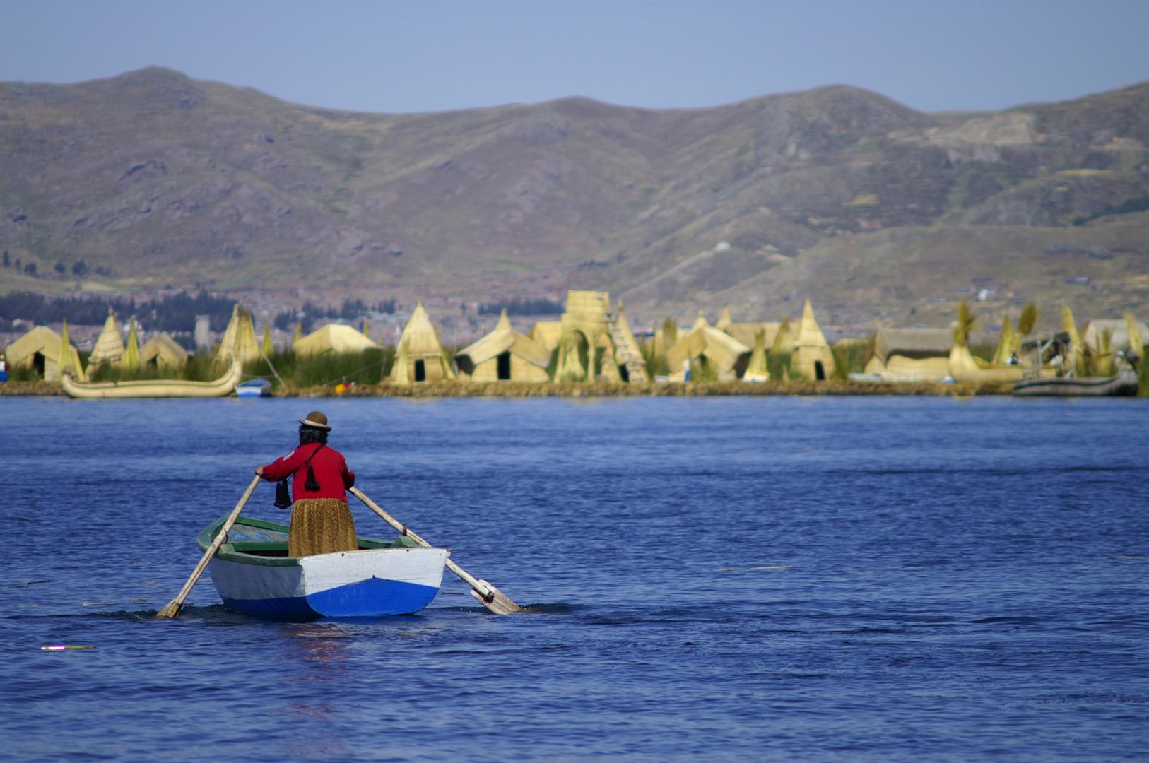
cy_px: 382
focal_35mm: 315
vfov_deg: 4.4
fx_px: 10042
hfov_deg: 6.5
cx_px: 574
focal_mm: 210
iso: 100
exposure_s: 1/2000
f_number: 4
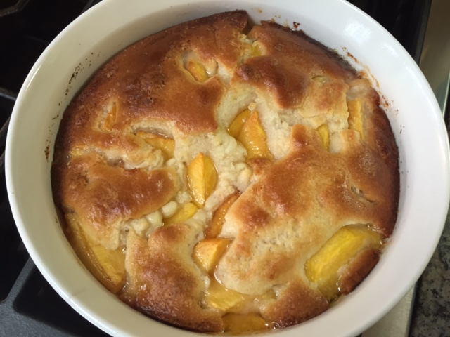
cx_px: 225
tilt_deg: -66.3
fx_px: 377
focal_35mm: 29
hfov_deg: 61.7
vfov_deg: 48.2
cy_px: 168
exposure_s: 1/30
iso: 64
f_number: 2.2
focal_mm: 4.15
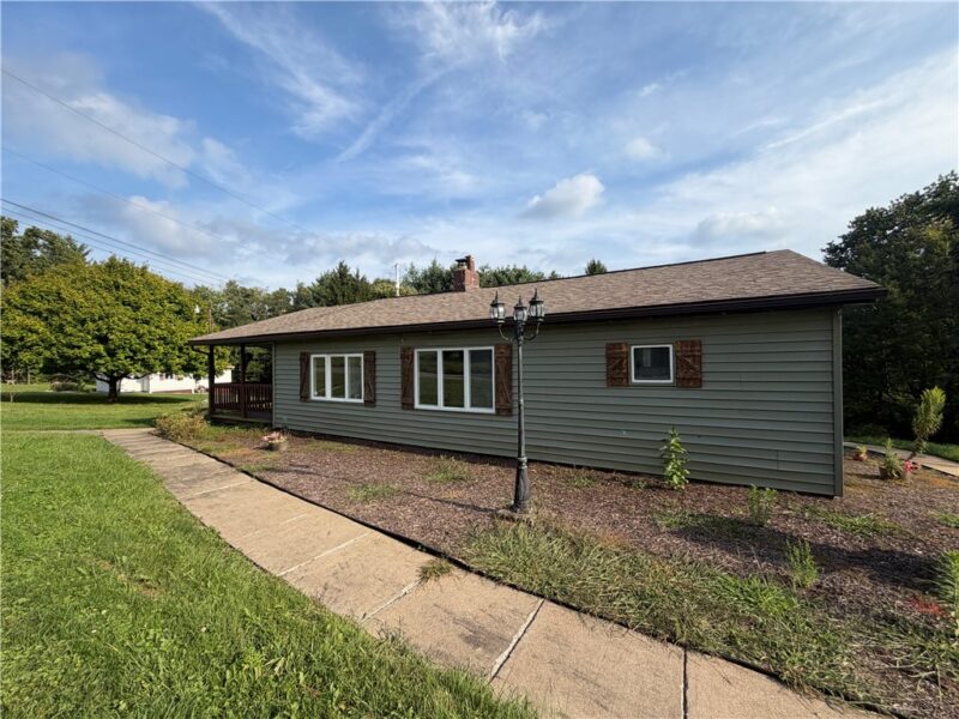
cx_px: 480
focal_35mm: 14
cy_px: 360
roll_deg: +2.0
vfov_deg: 85.7
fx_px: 388
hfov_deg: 102.1
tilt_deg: -0.3
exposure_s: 1/770
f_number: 2.2
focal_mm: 2.22
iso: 40
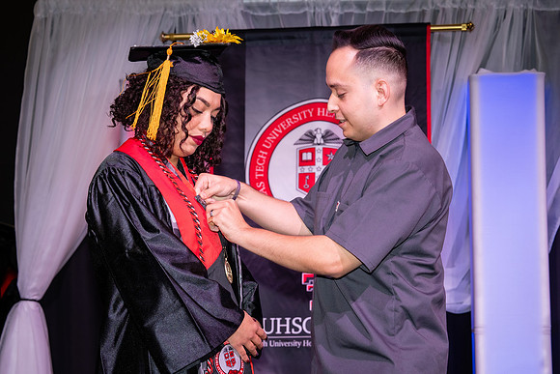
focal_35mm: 87
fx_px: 1360
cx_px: 301
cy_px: 183
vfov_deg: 15.6
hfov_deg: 23.3
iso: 800
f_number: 5.6
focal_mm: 69
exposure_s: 1/160
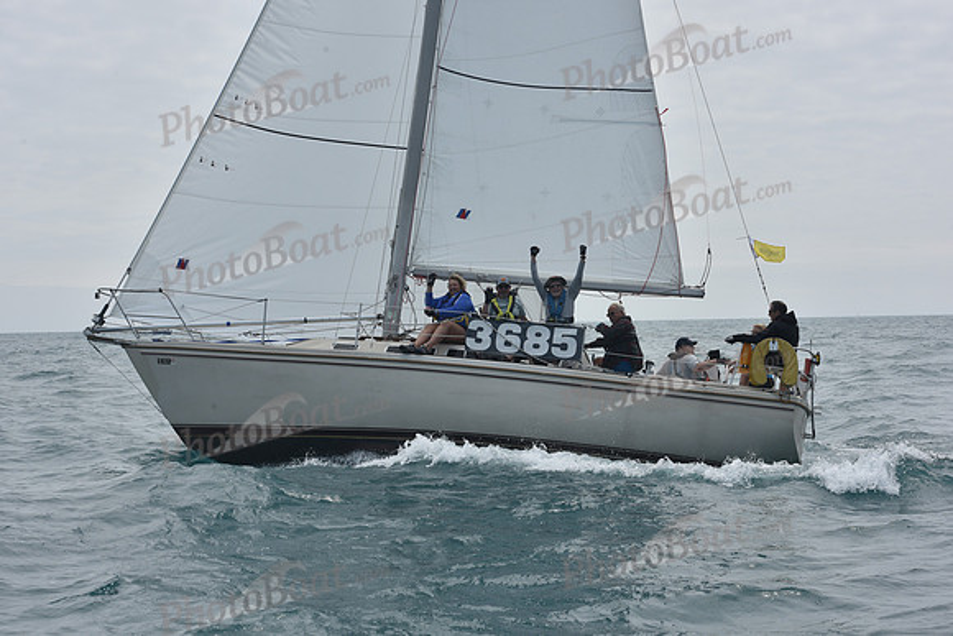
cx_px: 476
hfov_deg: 28.8
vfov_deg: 19.5
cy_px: 318
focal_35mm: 70
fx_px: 1853
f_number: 11
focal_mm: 70
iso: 250
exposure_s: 1/800
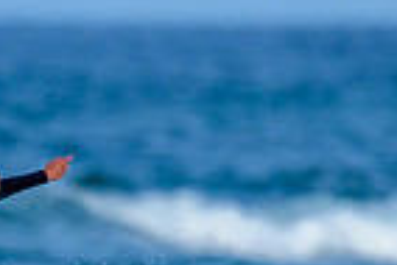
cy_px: 329
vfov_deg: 0.3
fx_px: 49509
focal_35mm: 4485
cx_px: -99
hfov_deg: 0.5
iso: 220
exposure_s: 1/2000
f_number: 6.3
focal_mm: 800
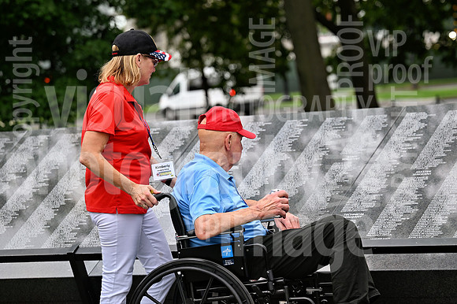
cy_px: 152
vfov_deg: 10.3
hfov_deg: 15.4
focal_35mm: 133
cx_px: 228
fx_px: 1687
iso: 80
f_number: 2.8
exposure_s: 1/320
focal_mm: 89
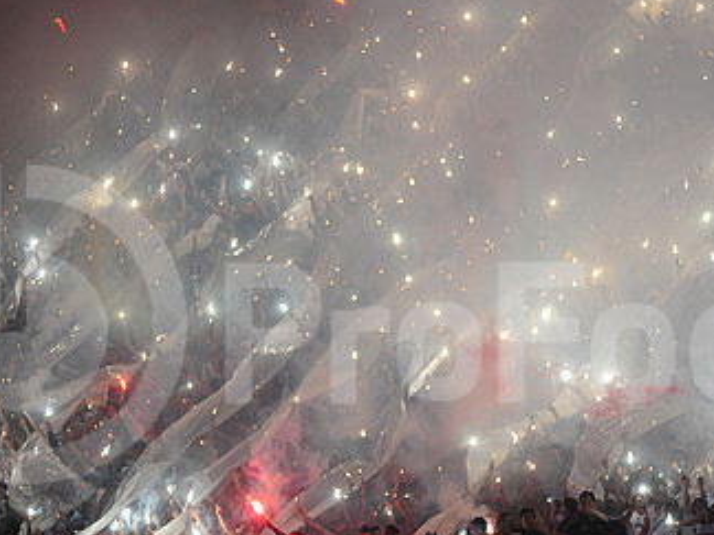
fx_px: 7095
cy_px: 328
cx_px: 401
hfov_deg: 5.8
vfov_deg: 4.3
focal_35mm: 344
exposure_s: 1/1250
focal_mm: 200
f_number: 3.2
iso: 1250
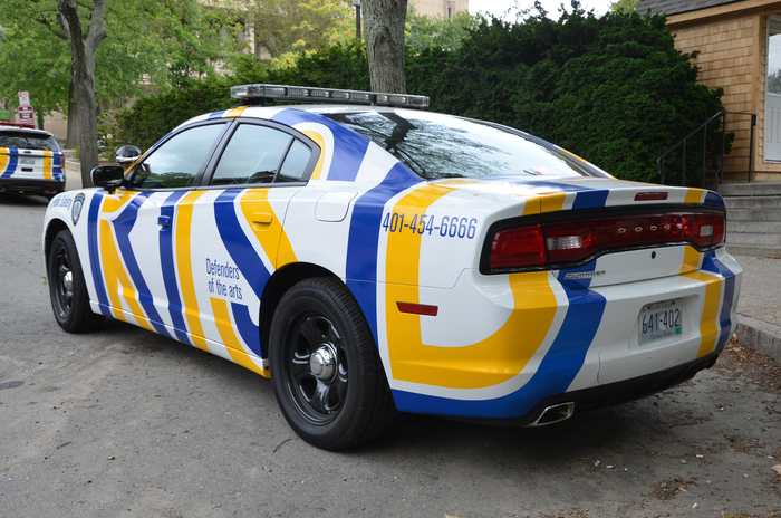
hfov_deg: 57.3
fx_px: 715
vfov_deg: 39.8
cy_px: 259
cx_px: 390
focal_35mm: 33
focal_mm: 22
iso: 400
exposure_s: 1/125
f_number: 5.6
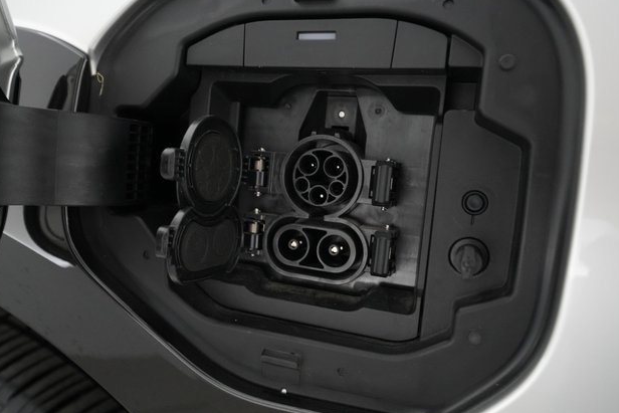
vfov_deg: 48.0
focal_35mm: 27
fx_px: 464
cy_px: 204
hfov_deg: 67.4
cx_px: 308
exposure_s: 1/80
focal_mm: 26
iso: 5000
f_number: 4.5
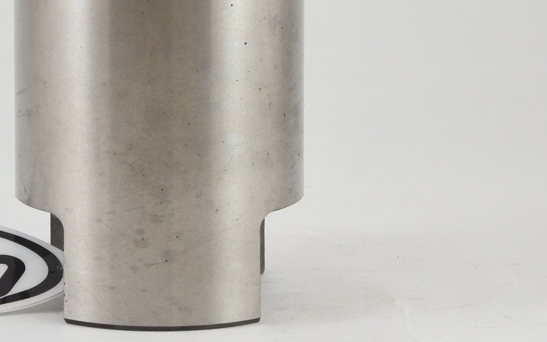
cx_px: 82
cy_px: 17
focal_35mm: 133
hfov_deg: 15.6
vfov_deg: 9.8
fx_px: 1983
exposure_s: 1/125
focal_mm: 23.6
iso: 560
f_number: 5
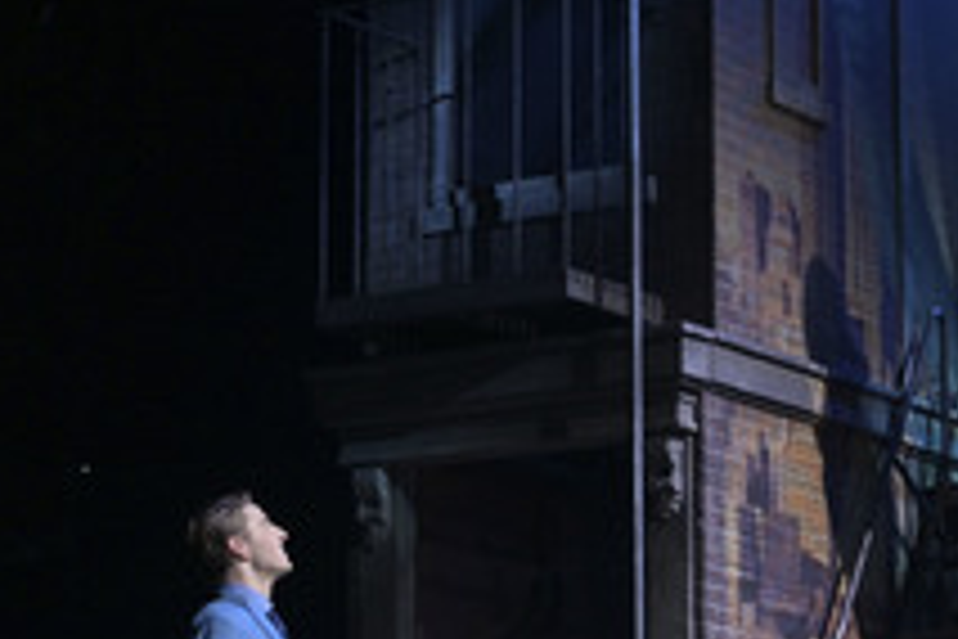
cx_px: 825
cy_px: 274
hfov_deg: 13.8
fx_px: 3938
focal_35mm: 148
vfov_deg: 9.3
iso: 1000
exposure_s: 1/100
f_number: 4.5
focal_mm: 70
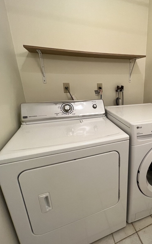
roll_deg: -1.8
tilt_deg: -16.3
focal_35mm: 18
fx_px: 119
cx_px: 118
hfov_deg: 60.5
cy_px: 122
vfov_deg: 91.1
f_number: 1.8
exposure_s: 1/120
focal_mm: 1.57
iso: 125
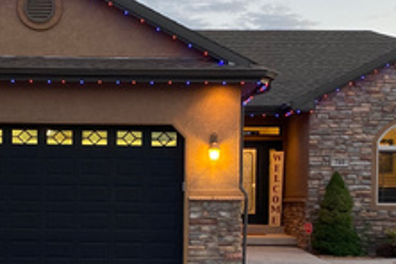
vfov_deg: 17.3
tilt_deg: -2.8
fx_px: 858
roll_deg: +0.5
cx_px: 130
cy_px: 235
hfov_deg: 25.8
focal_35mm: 78
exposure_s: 1/60
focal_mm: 4.25
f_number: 1.8
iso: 160
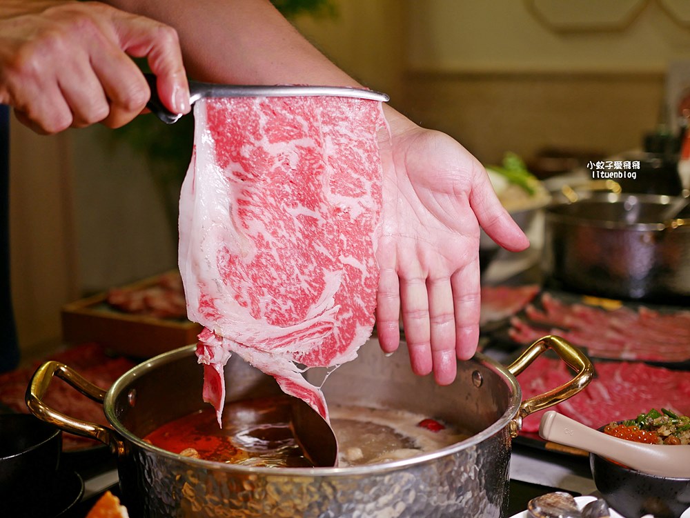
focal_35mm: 50
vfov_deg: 29.1
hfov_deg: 38.2
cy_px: 259
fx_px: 997
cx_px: 345
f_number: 1.8
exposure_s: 1/160
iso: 200
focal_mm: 25
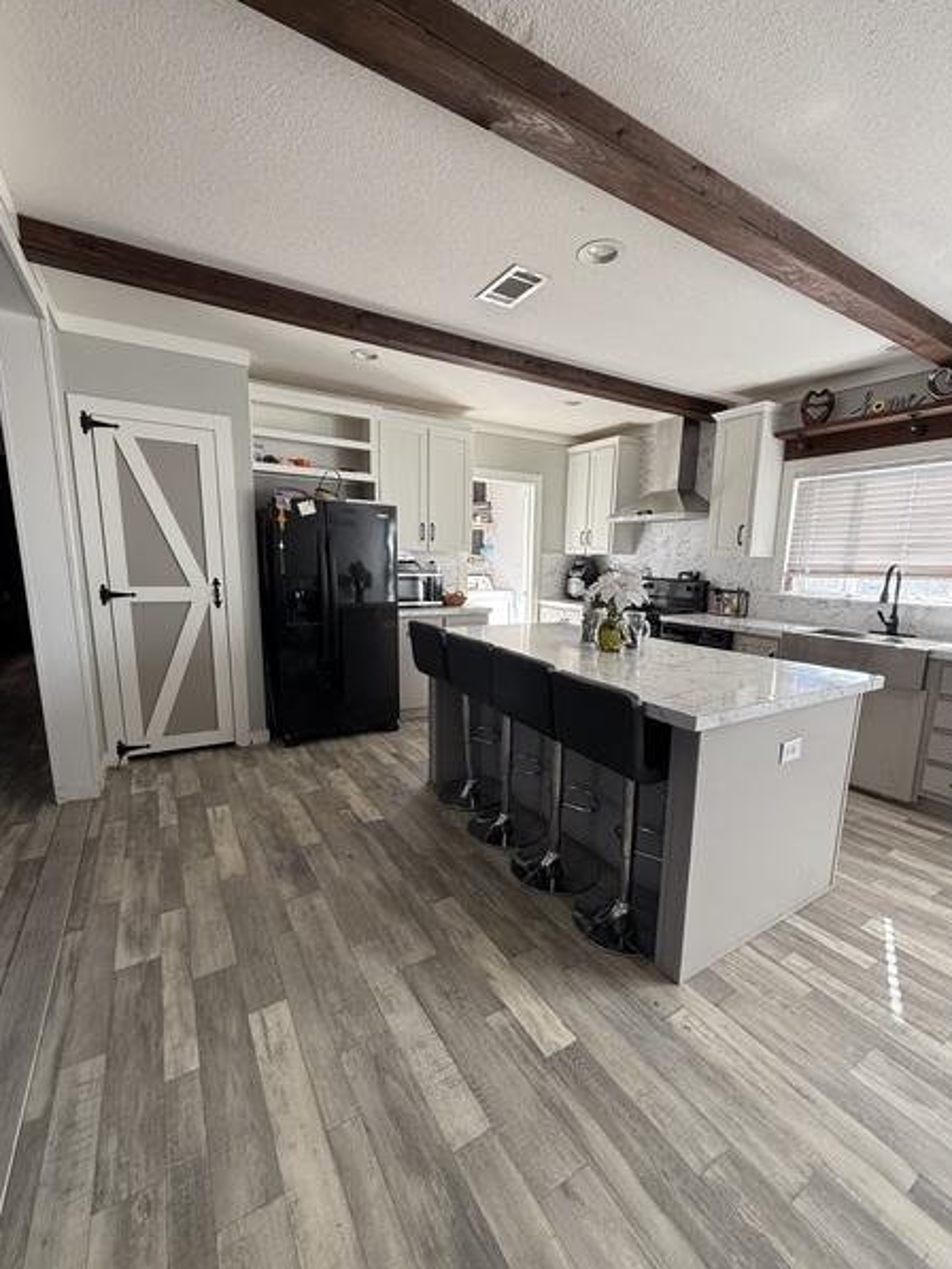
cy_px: 659
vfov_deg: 98.1
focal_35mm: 15
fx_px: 550
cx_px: 504
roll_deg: -1.5
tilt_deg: -10.0
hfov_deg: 81.7
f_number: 2.2
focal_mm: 2.22
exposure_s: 1/99
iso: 80
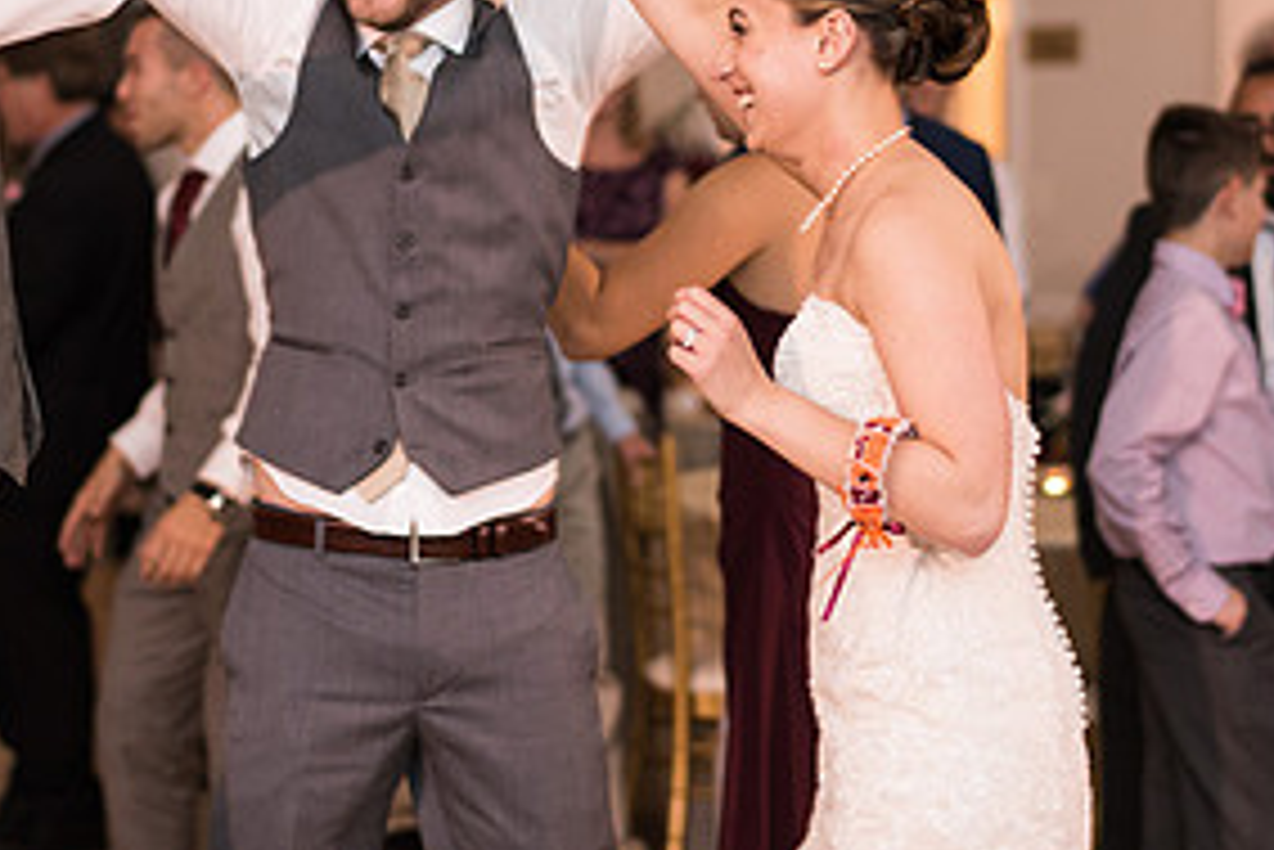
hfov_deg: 17.2
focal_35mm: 119
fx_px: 4213
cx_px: 684
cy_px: 169
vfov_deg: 11.5
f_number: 2
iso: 1000
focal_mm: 58
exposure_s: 1/200
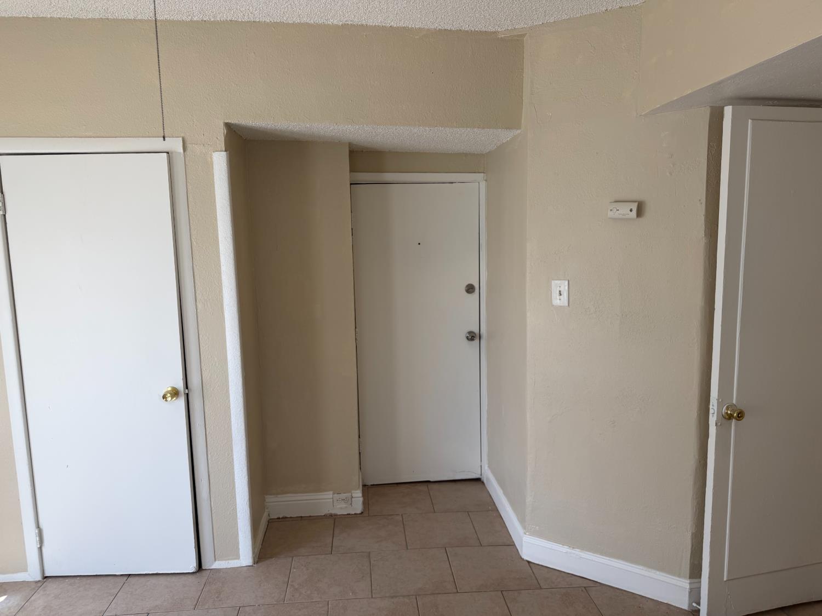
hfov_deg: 71.6
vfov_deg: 56.8
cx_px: 411
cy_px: 308
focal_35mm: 24
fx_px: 570
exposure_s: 1/361
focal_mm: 6.76
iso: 80
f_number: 1.78
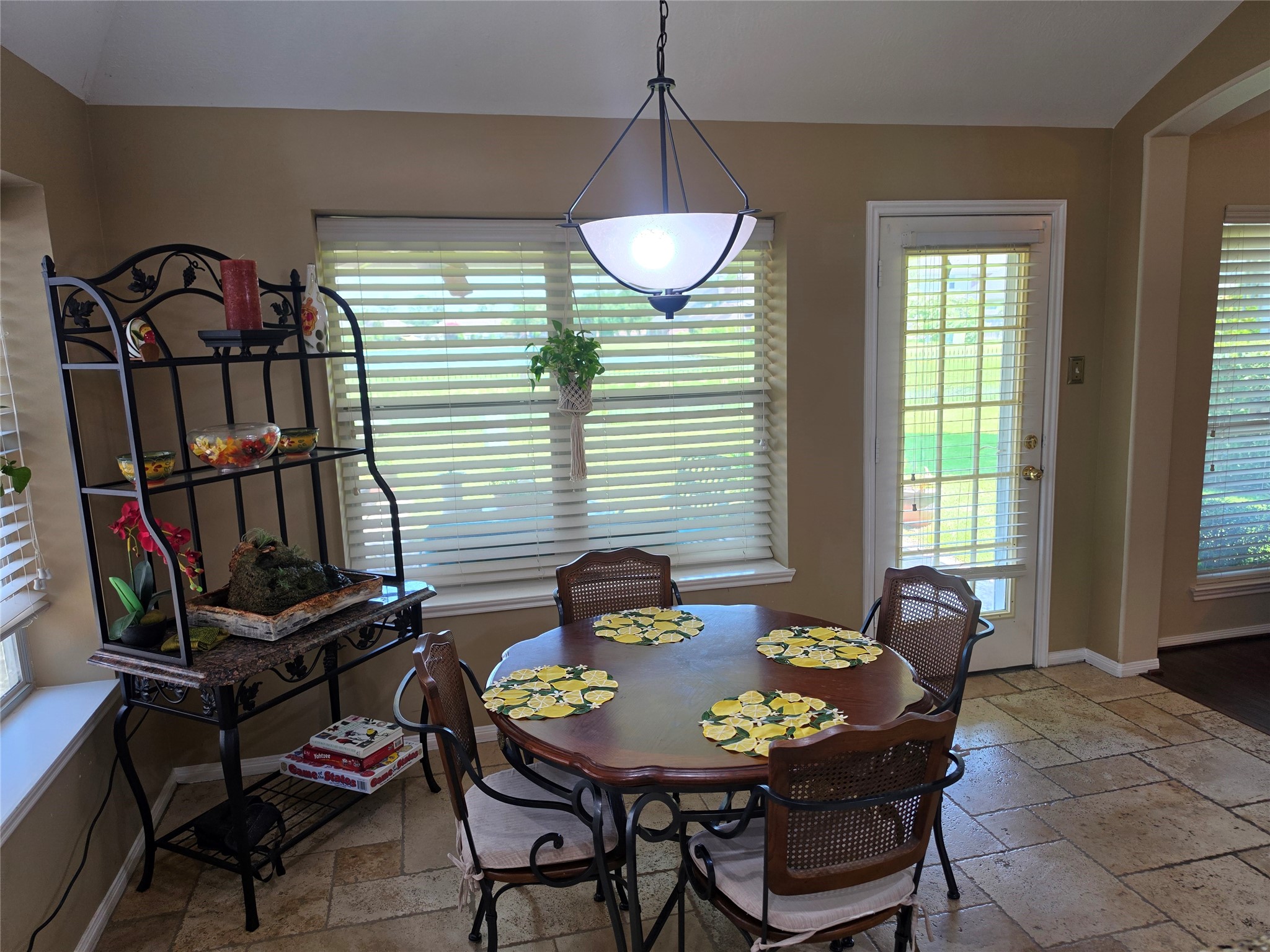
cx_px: 635
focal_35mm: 23
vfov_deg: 58.9
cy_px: 476
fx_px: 844
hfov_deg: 73.9
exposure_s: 1/120
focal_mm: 6.5
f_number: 1.4
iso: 64
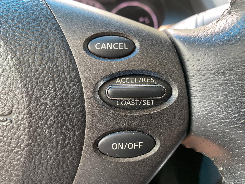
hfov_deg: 67.3
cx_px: 122
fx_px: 184
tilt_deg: -25.2
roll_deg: +5.0
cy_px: 92
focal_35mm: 26
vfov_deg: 53.1
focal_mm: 4.25
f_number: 1.8
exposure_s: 1/67
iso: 100
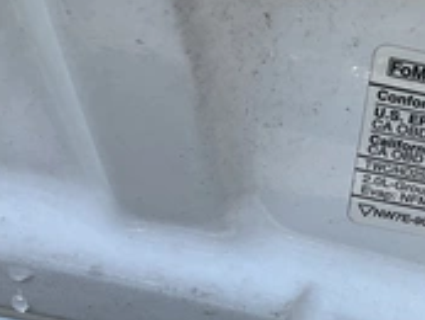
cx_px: 400
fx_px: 823
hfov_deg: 27.7
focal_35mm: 67
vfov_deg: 21.5
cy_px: 278
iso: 25
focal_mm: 3
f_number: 1.8
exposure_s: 1/792
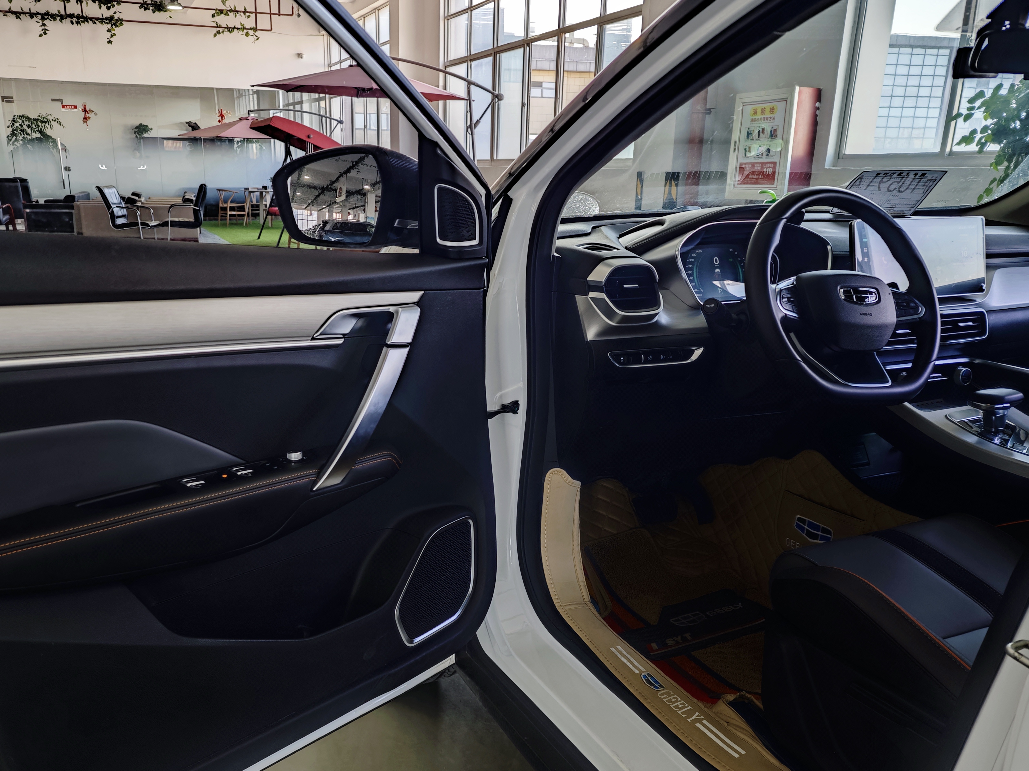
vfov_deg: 49.7
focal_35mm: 28
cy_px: 422
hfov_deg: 63.2
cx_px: 441
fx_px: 832
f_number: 1.6
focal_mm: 6.55
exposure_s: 1/50.2
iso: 400
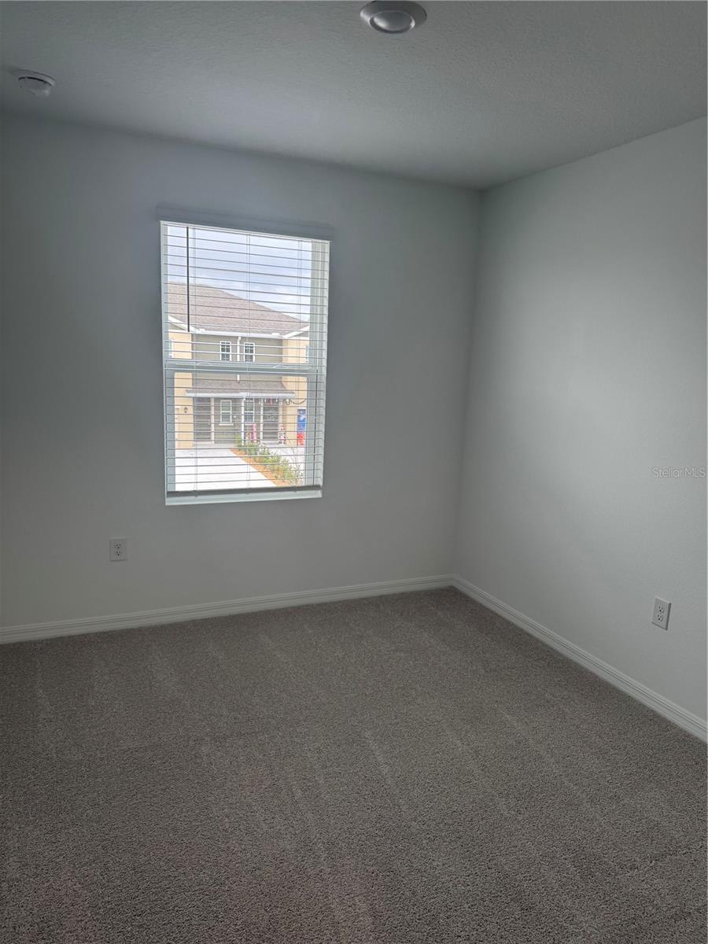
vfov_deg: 71.6
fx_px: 654
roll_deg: -1.0
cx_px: 354
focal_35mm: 24
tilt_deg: -10.5
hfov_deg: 56.8
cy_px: 472
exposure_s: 1/162
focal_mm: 6.76
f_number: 1.78
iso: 80
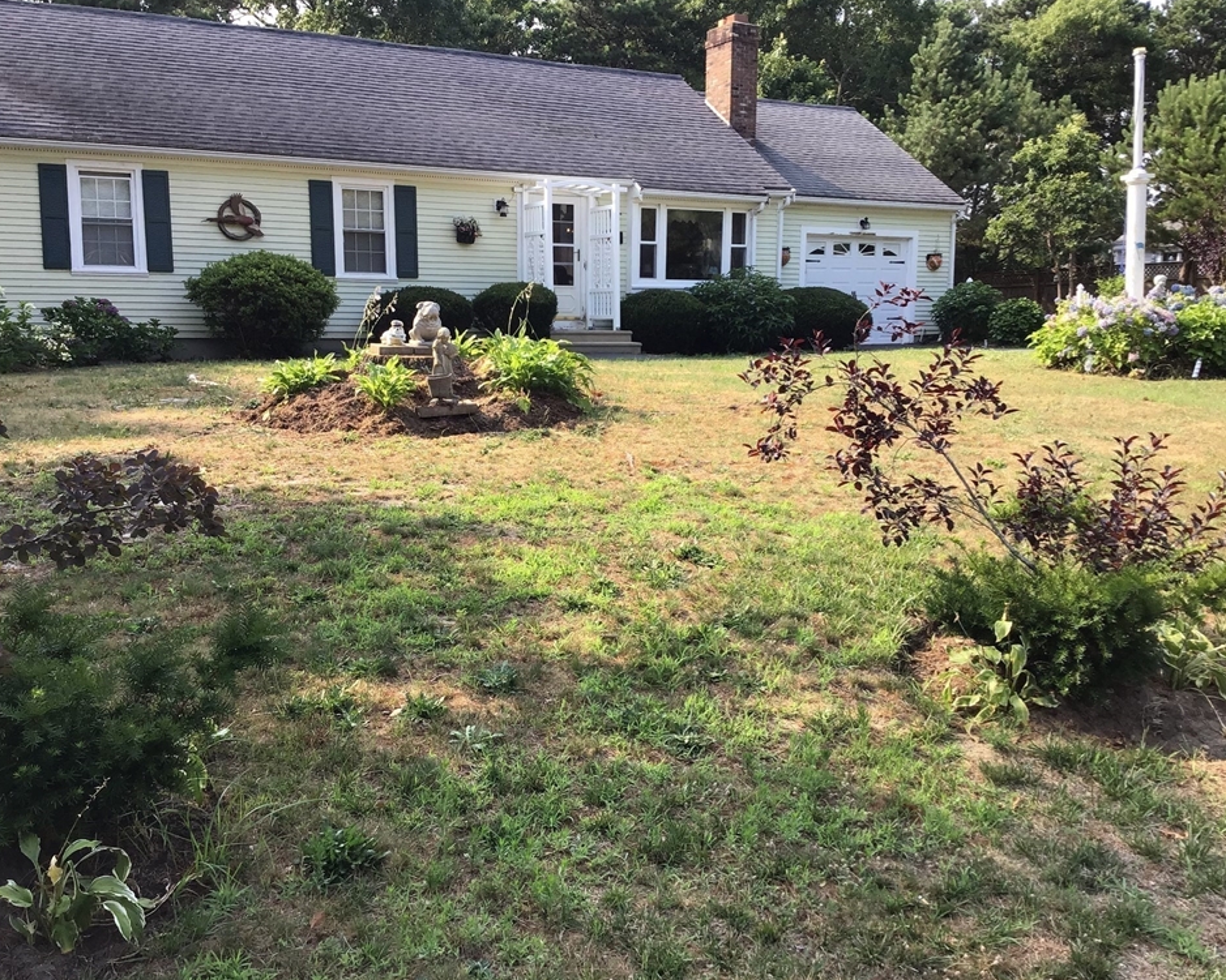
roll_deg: -0.1
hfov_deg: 54.2
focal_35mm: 33
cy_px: 487
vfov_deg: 44.5
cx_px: 581
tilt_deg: -7.3
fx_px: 1197
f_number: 2.4
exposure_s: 1/353
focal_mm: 3.3
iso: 25
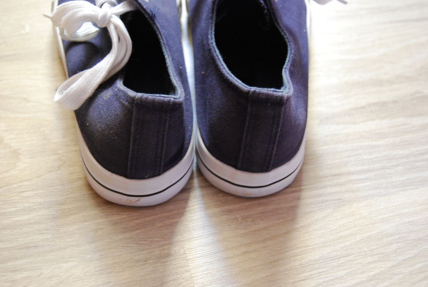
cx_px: 214
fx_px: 572
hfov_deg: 41.0
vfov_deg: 28.2
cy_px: 144
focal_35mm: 48
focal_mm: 32
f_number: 4.5
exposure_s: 1/15
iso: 1600
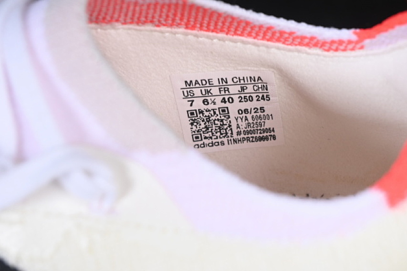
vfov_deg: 14.4
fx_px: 1074
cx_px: 242
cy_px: 112
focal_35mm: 95
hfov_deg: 21.4
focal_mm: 50
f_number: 7.1
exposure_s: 1/80
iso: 160
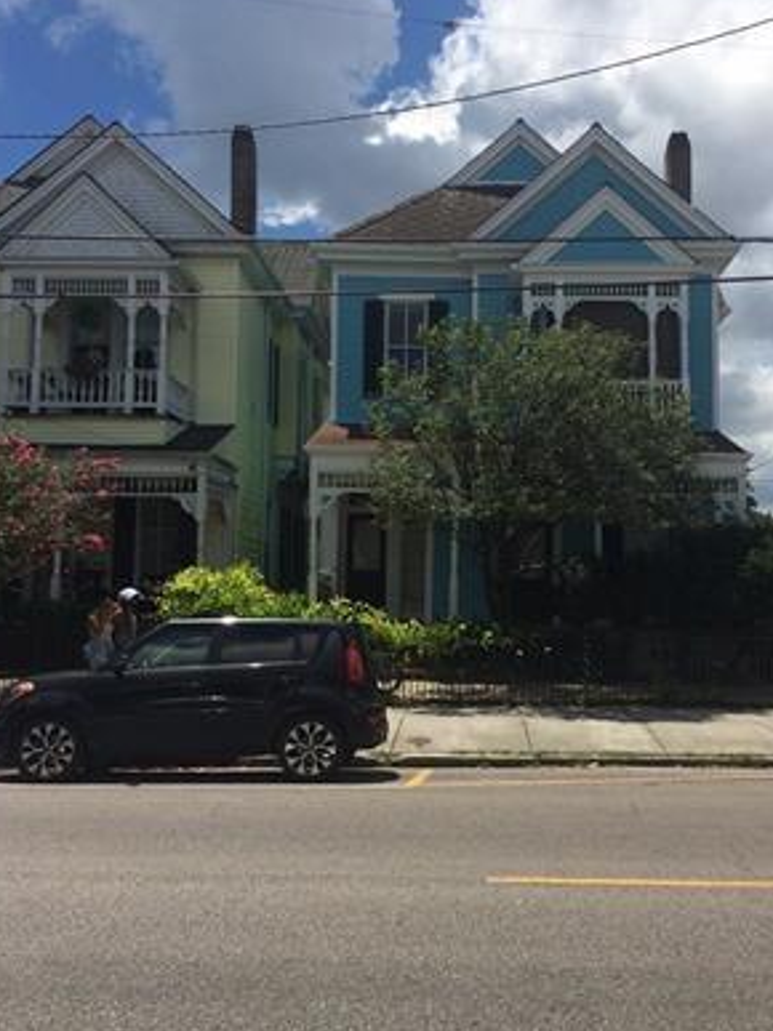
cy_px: 488
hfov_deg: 39.5
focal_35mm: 36
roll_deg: +0.3
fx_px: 1072
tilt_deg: +5.8
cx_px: 445
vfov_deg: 51.3
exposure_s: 1/3731
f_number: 2.2
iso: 32
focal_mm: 4.15
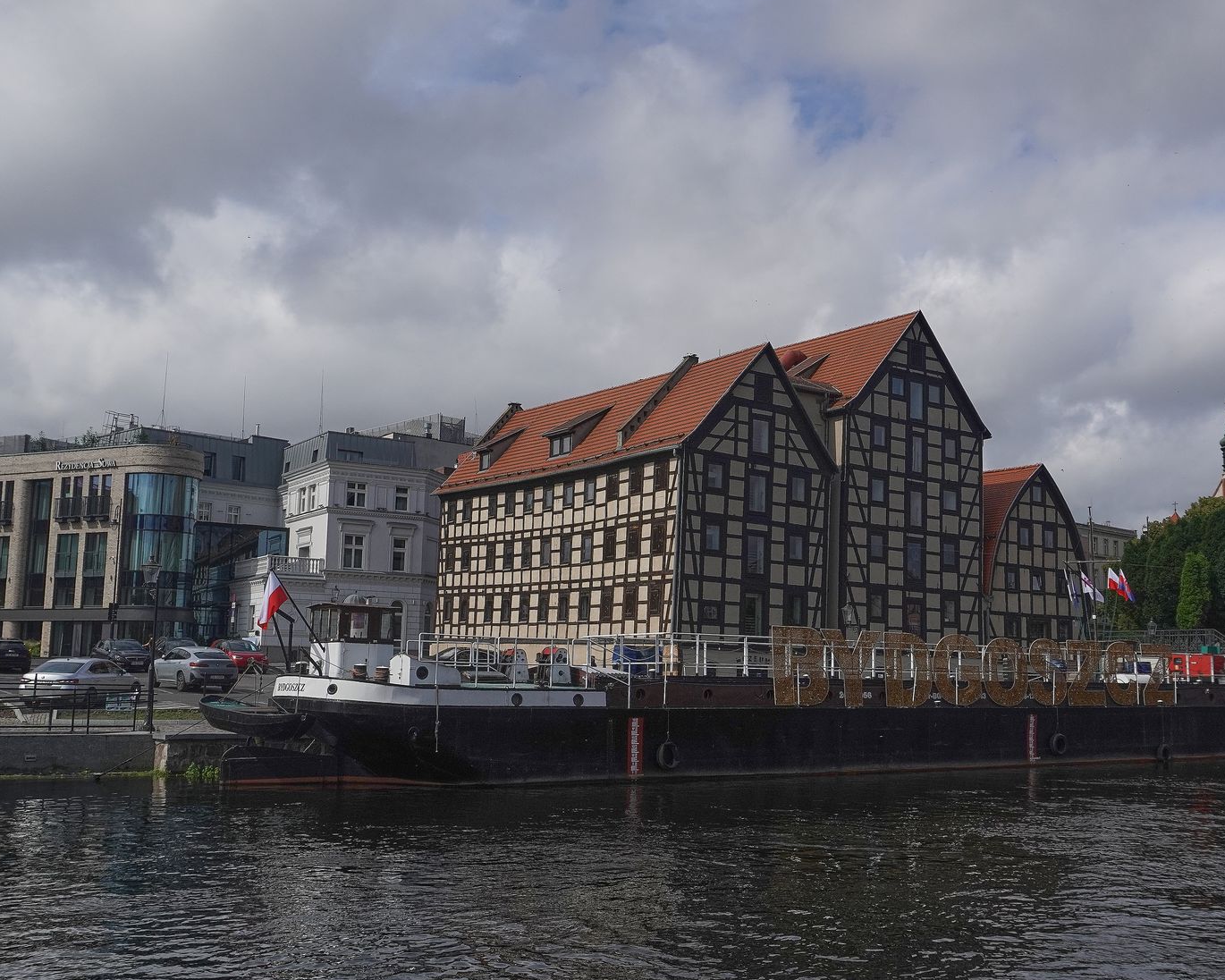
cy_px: 524
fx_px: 1341
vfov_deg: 40.1
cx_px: 737
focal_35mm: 37
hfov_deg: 48.8
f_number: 5.6
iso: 500
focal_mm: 18
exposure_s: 1/4000
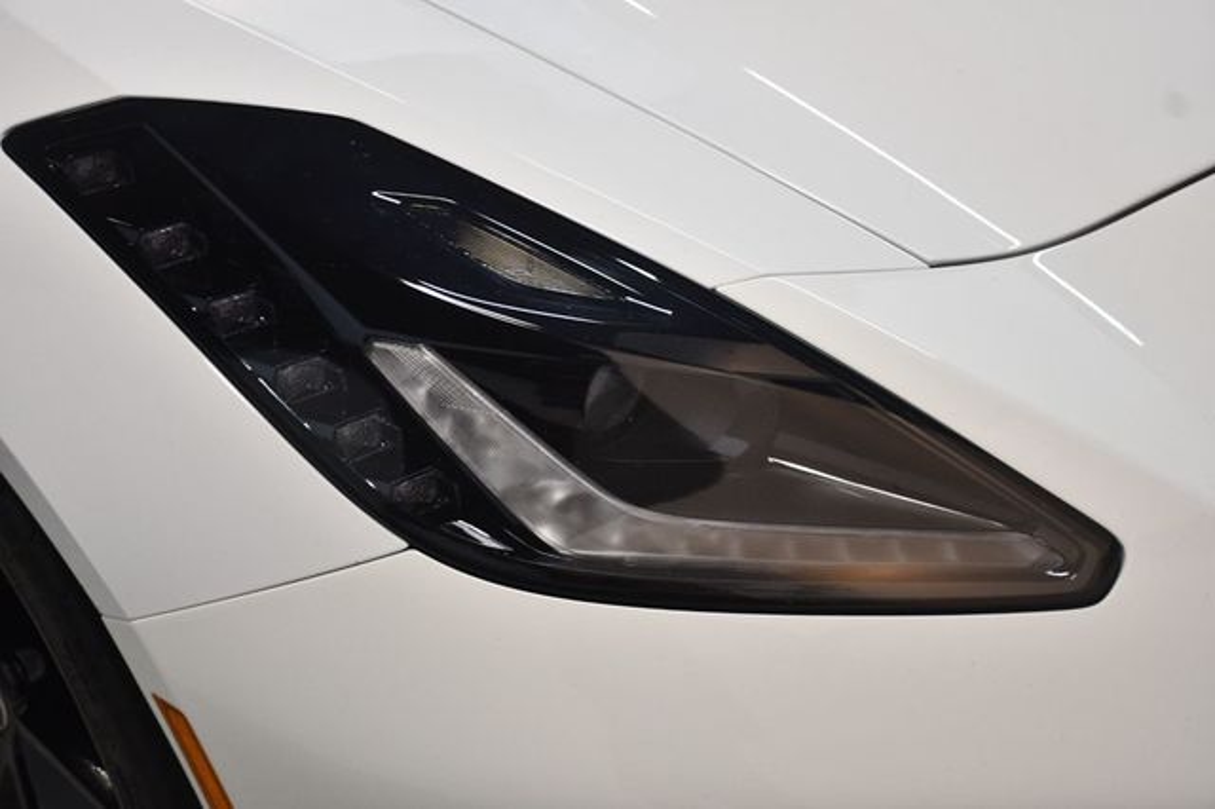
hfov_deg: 31.9
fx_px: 2125
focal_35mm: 63
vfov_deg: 21.5
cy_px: 404
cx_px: 608
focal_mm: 42
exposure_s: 1/125
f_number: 4.5
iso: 1400
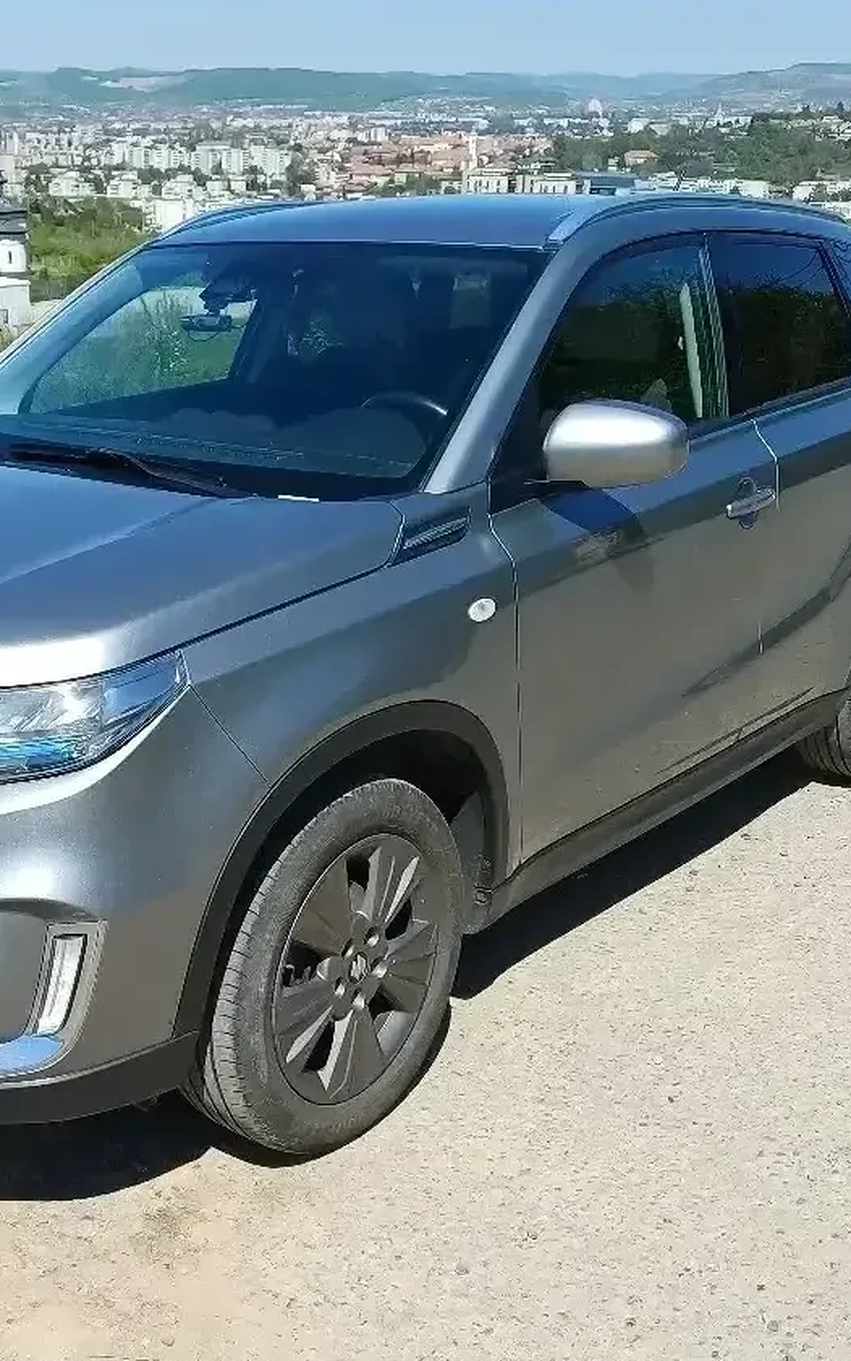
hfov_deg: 30.1
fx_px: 1558
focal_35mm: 42
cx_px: 220
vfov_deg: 47.2
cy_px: 716
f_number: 1.8
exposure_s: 1/1111
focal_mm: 4.65
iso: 50
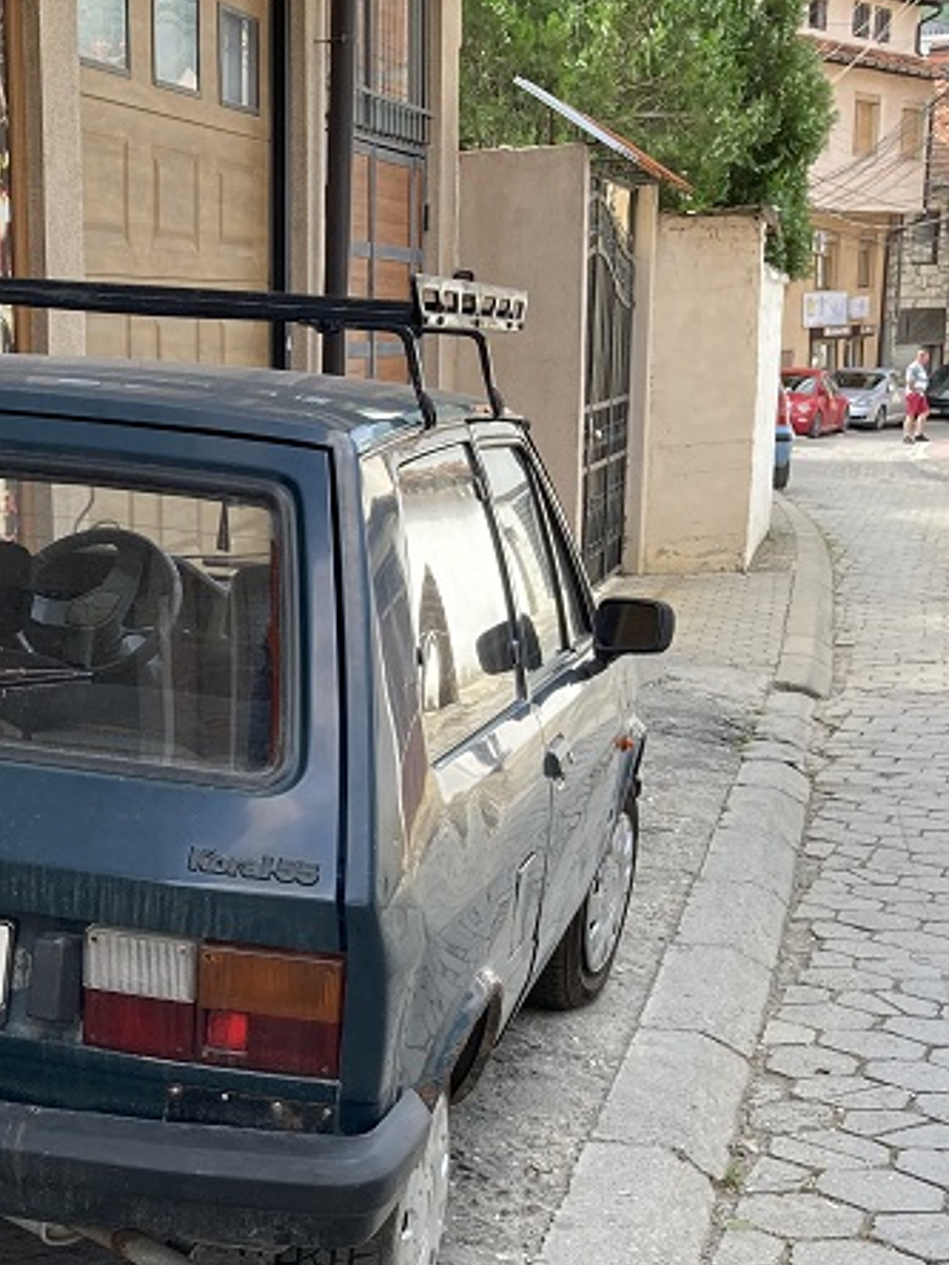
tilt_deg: -12.4
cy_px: 892
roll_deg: +0.2
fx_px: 2303
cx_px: -40
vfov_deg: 30.4
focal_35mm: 63
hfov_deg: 22.2
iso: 25
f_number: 1.8
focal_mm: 3.99
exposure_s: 1/120
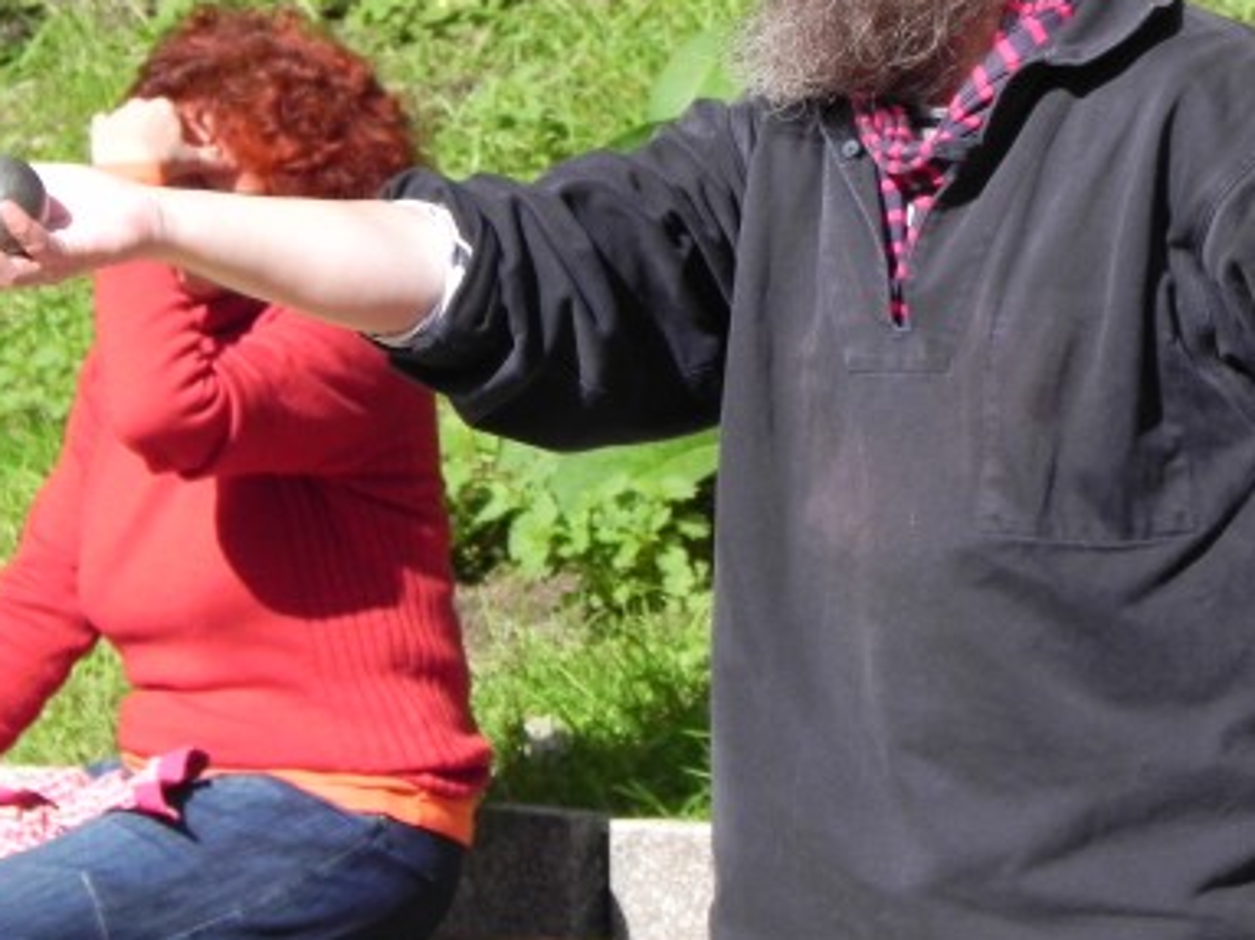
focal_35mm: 486
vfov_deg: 3.1
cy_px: 174
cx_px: 639
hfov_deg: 4.1
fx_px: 17614
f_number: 6.3
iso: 160
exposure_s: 1/296
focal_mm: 51.8
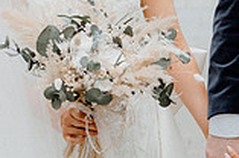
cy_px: -54
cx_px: 222
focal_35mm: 163
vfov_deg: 8.3
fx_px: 1080
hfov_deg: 12.5
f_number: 3.5
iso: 125
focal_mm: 44
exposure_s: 1/160
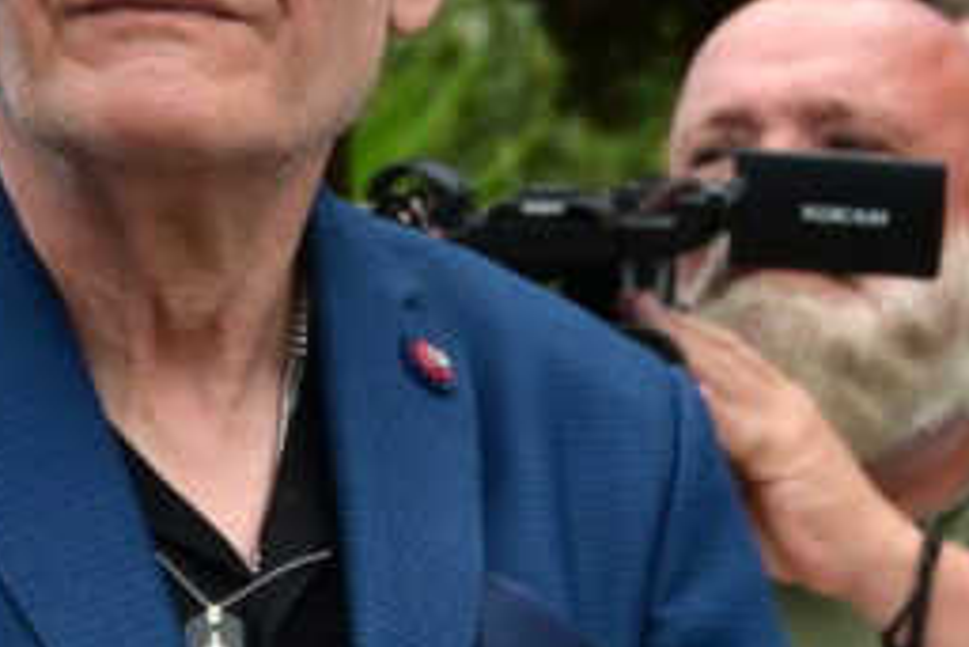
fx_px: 18151
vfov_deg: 2.0
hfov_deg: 3.0
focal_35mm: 674
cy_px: 481
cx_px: -1147
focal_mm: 96
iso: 800
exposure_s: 1/500
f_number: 10
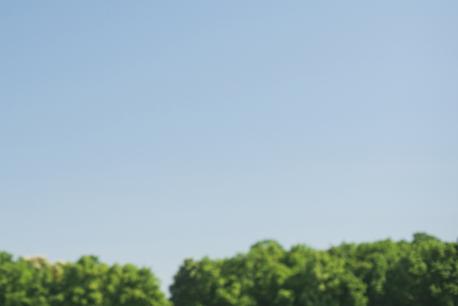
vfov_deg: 13.1
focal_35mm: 104
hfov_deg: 19.0
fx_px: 1324
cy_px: 45
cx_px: -12
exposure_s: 1/1600
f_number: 2.8
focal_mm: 50
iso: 320
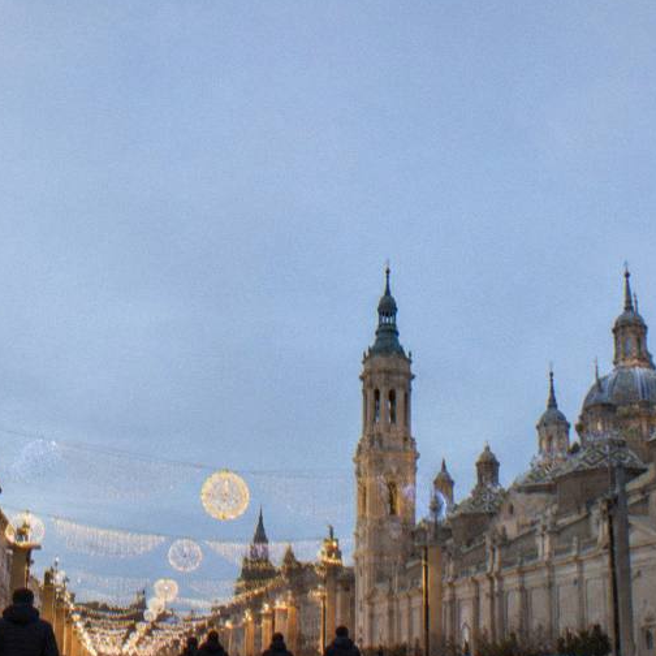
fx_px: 1265
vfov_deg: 28.9
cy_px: 417
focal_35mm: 59
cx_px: 405
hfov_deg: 29.0
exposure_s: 1/400
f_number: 9
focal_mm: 35
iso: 500
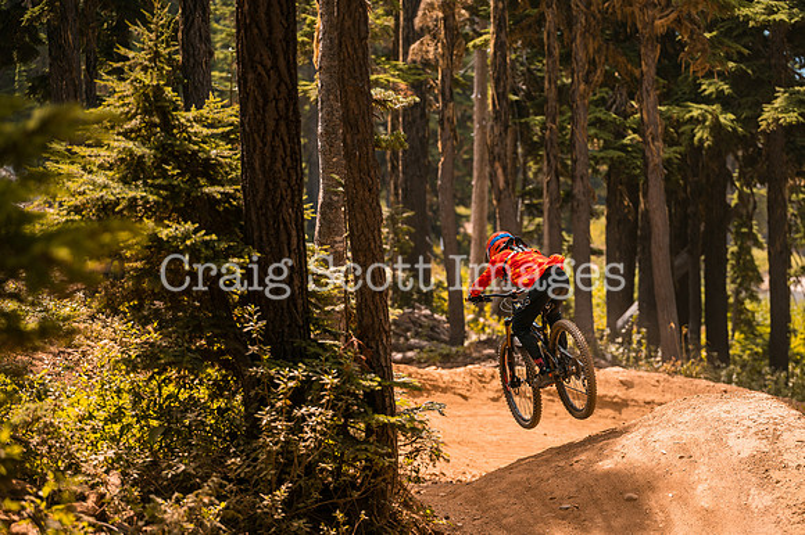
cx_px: 470
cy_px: 312
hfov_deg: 17.5
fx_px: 2609
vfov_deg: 11.7
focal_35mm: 117
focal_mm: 100
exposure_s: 1/1600
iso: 140
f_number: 2.8
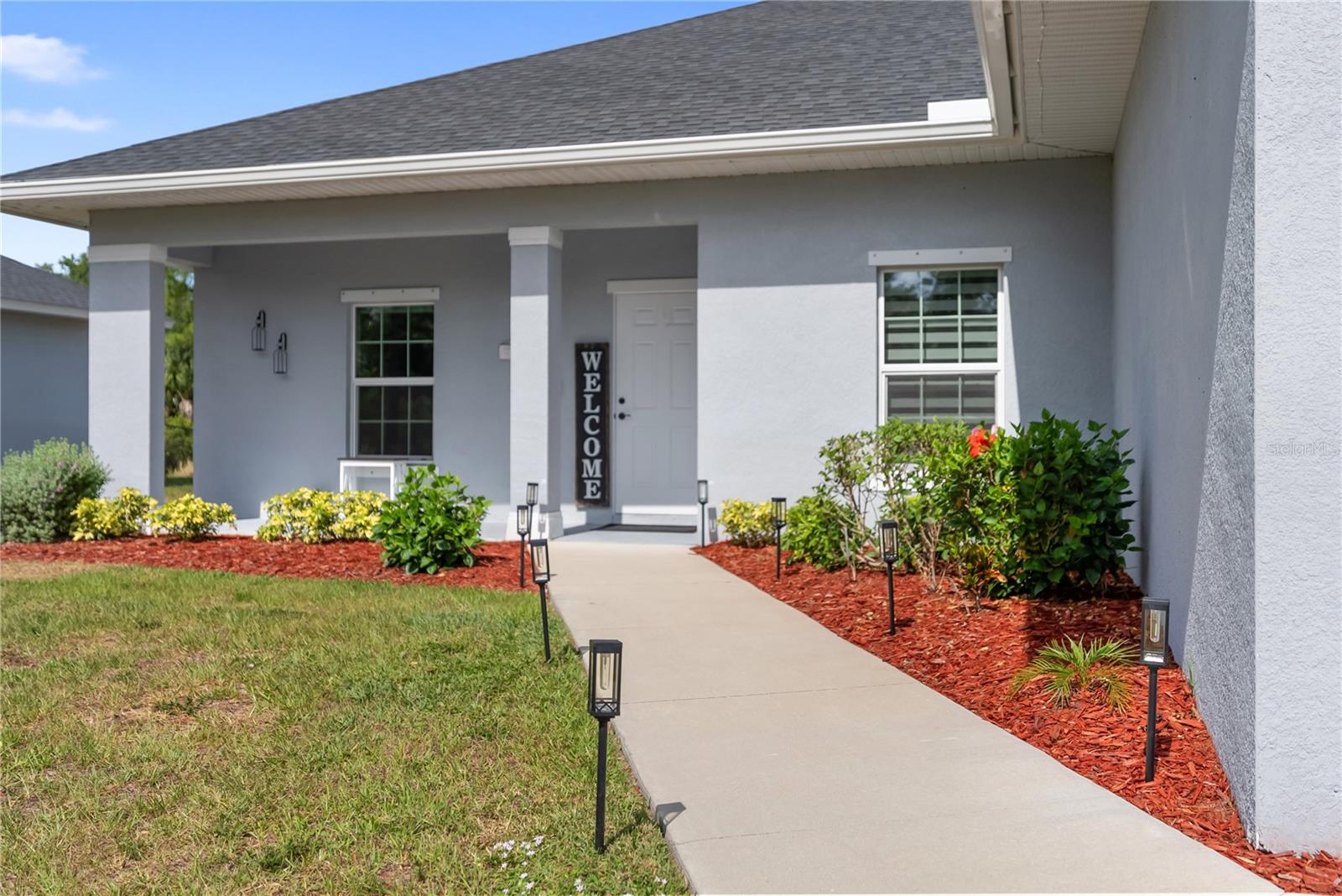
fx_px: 1305
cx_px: 671
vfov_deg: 37.9
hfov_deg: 54.4
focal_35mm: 35
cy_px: 448
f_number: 2.8
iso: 100
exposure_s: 1/2500
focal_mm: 35
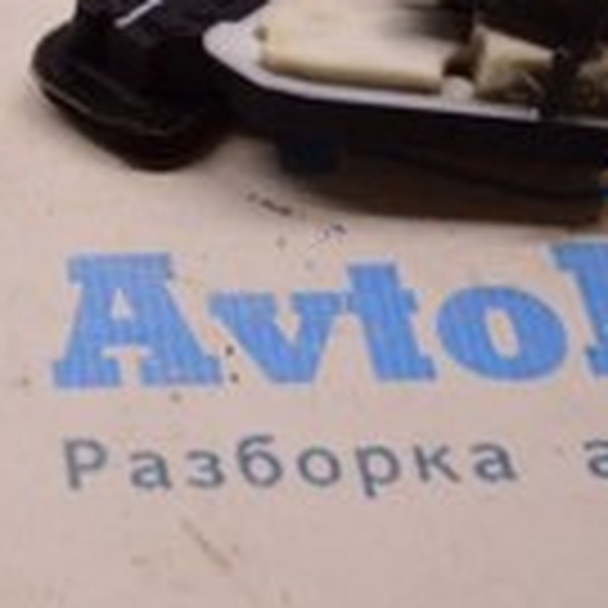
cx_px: -410
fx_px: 3001
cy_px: -268
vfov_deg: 11.2
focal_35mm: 151
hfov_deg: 11.0
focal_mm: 25
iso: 1600
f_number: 4
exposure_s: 1/400
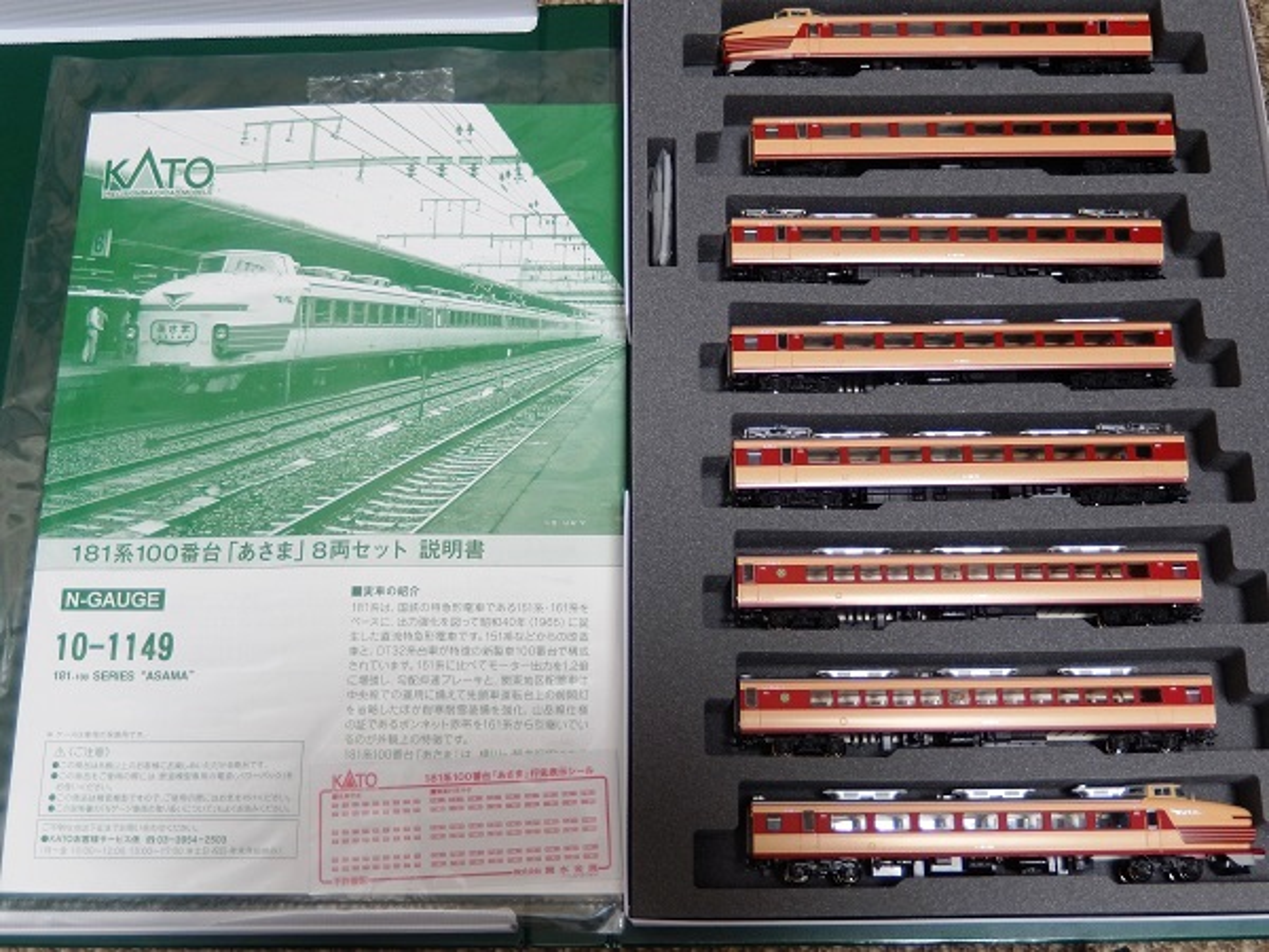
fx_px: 1650
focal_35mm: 45
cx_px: 634
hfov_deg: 42.1
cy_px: 476
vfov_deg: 32.2
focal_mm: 8.1
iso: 200
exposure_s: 1/5
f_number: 4.3
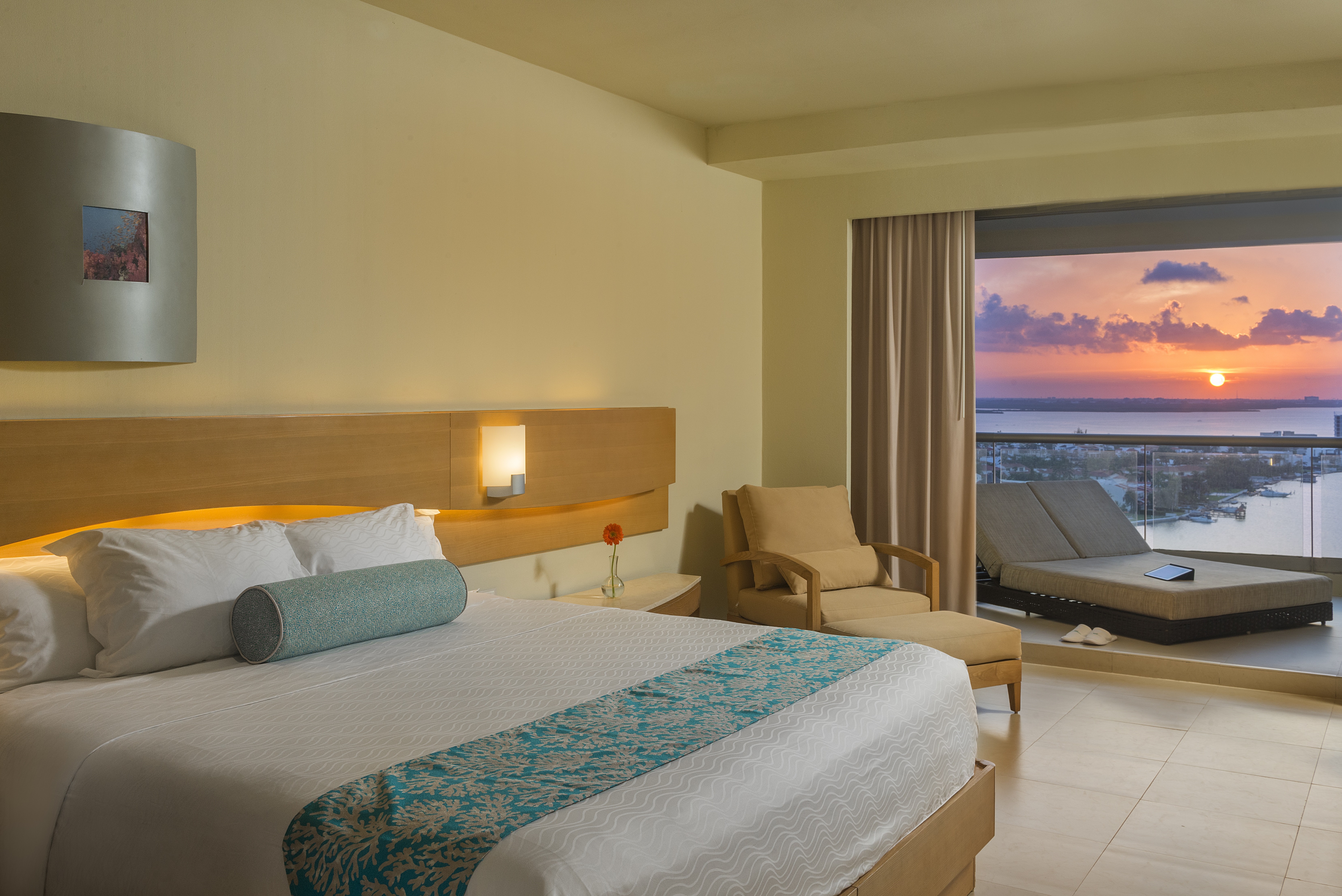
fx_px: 1193
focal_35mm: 32
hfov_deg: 58.7
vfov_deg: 41.1
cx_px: 671
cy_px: 448
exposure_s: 1/40
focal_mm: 32
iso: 400
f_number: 16
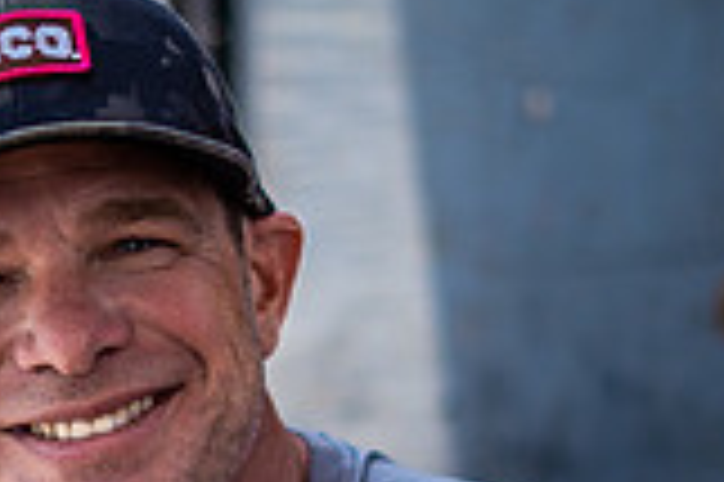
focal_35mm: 191
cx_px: 81
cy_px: 764
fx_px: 3837
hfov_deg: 10.7
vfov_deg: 7.0
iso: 80
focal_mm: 50
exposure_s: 1/1250
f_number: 1.8
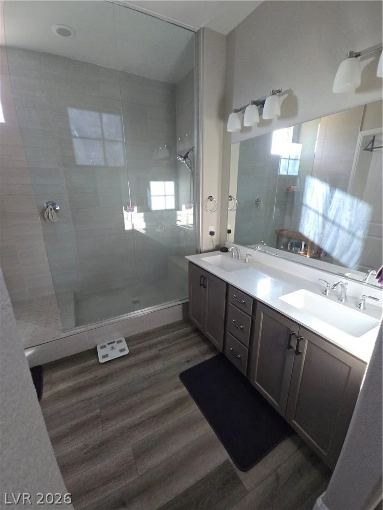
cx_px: 192
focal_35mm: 13
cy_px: 255
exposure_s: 1/60
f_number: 2.2
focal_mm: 2.2
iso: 160
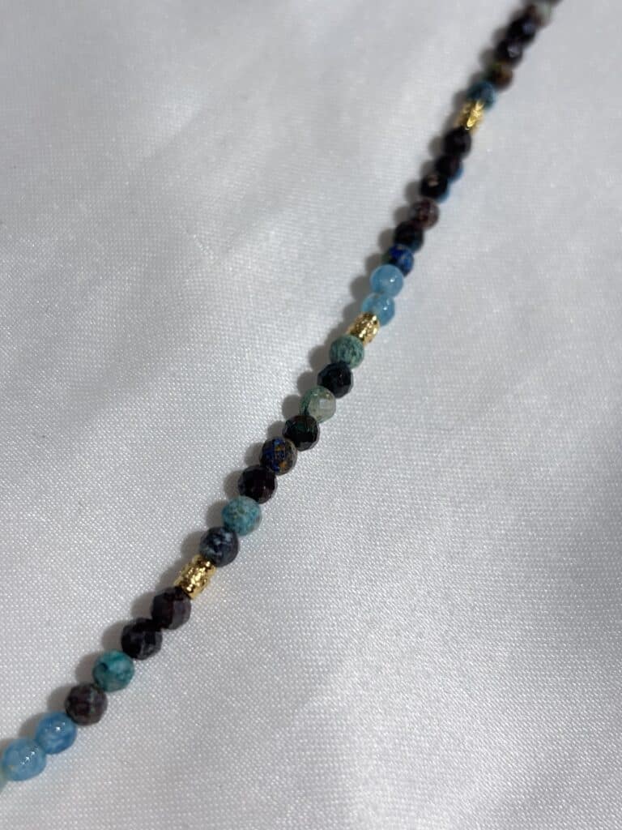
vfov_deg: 36.8
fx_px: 1246
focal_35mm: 52
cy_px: 415
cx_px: 311
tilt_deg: -63.5
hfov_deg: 28.0
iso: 25
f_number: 1.6
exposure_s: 1/114
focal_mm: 5.96
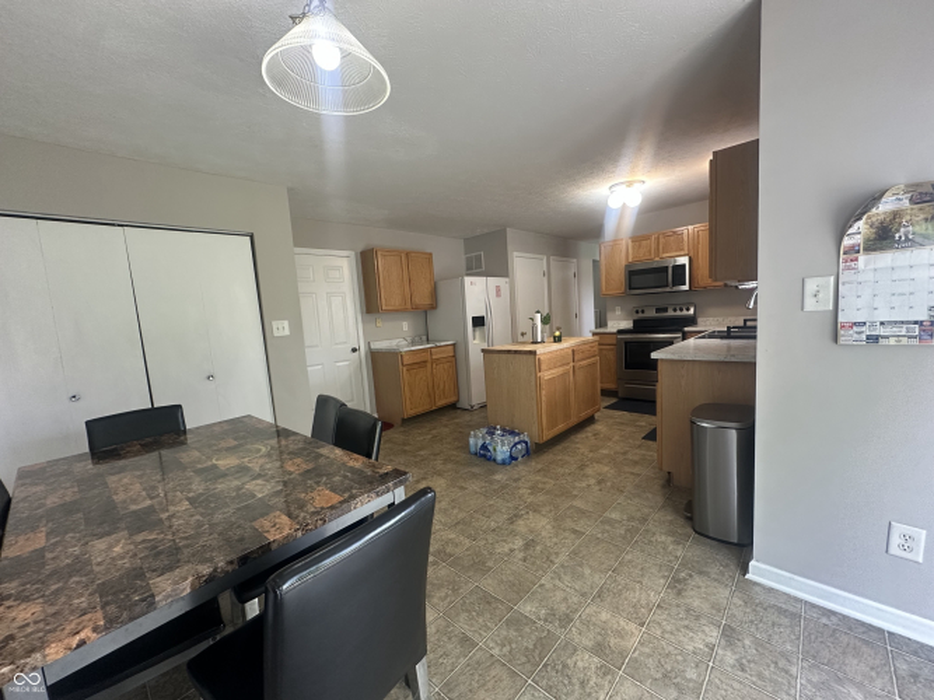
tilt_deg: -5.3
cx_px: 467
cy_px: 350
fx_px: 378
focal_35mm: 14
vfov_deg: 85.7
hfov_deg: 102.1
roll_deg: +3.4
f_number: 2.2
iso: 200
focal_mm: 2.22
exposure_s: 1/60
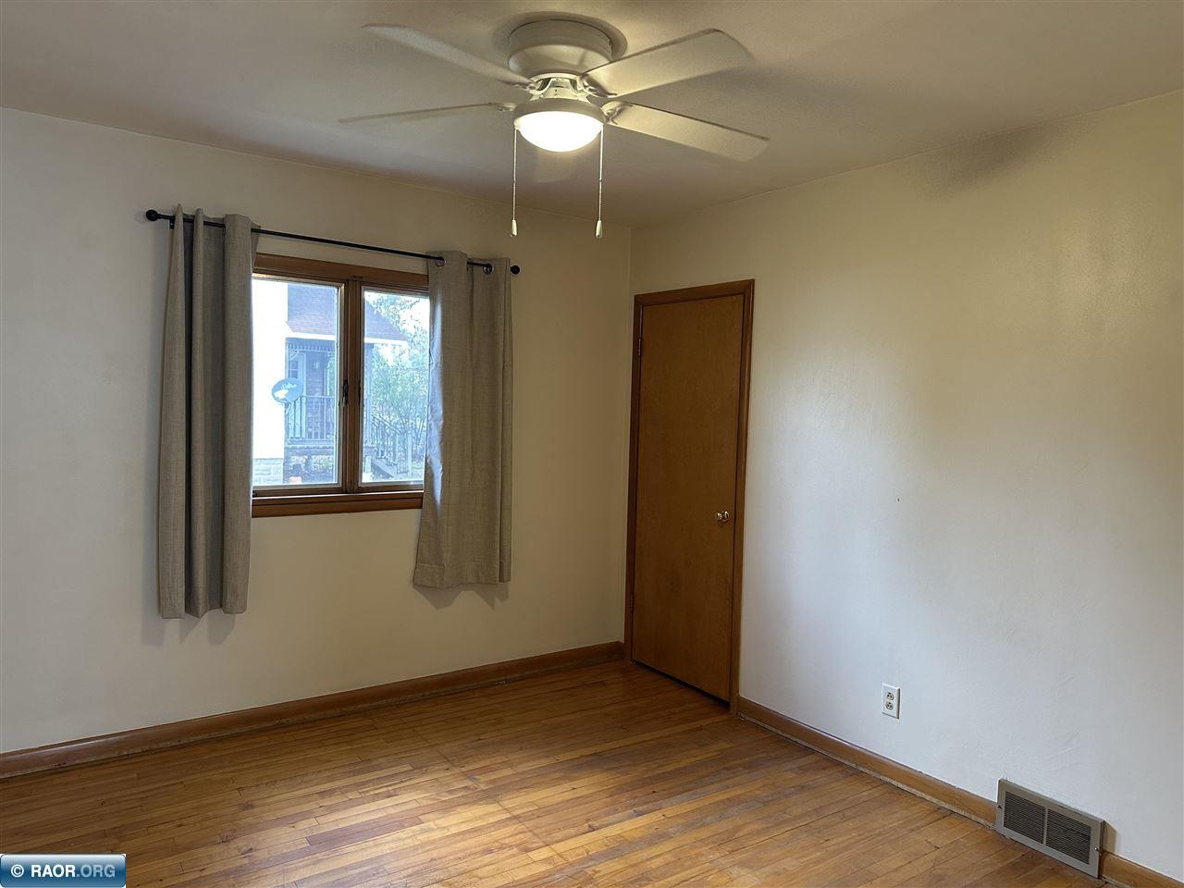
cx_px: 592
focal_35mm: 24
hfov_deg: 71.6
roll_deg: -2.0
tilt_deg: -3.2
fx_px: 821
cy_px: 444
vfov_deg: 56.8
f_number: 1.78
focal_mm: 6.86
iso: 200
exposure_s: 1/60
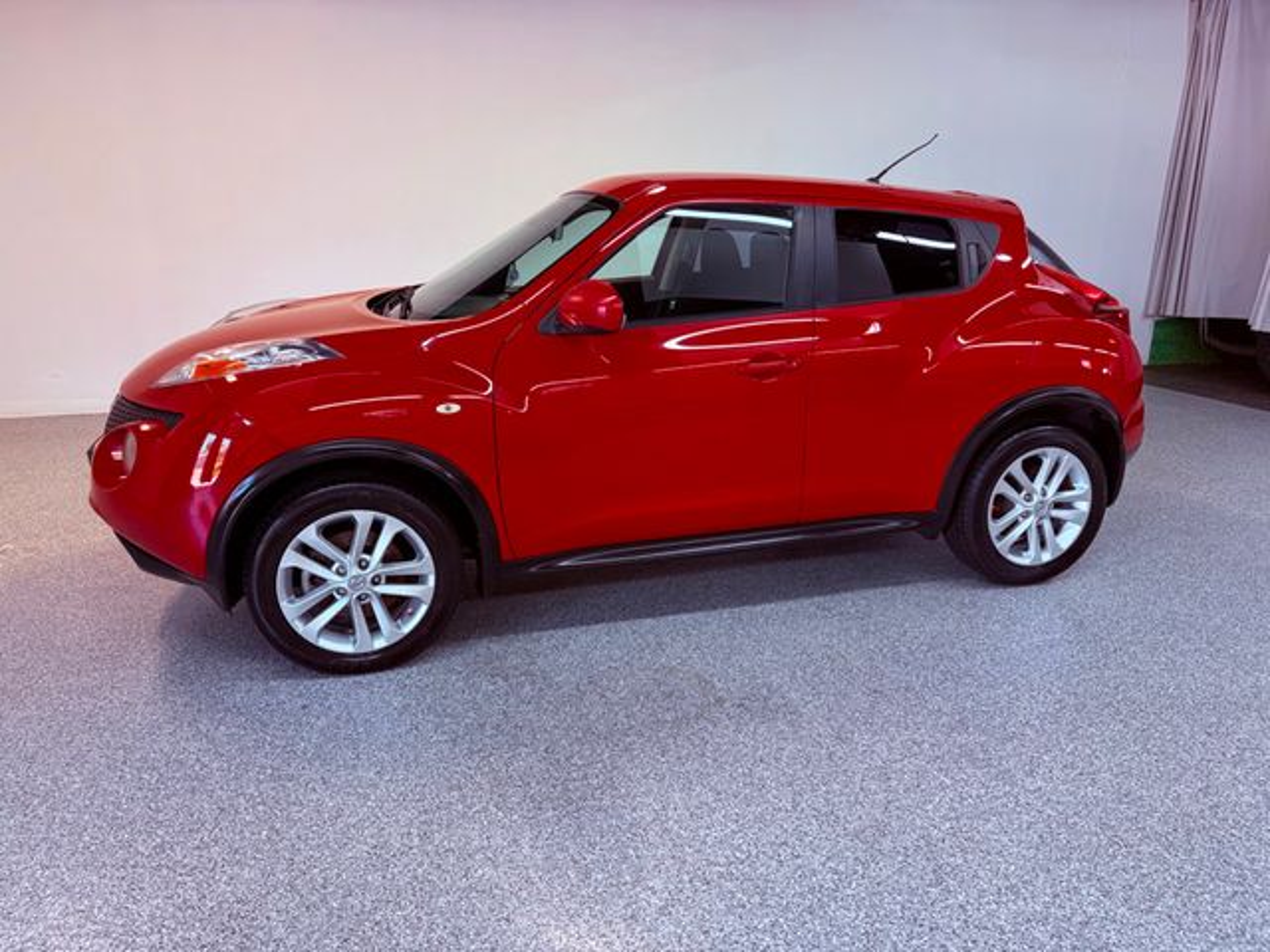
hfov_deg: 67.3
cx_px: 635
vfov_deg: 53.1
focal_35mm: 26
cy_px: 476
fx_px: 954
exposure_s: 1/60
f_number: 1.6
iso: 125
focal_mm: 5.96
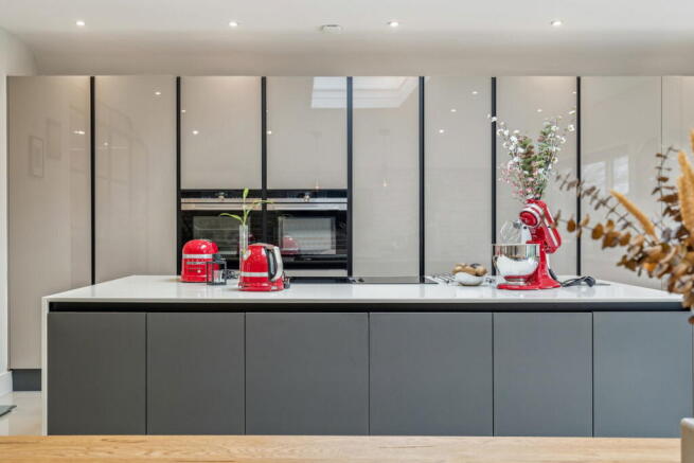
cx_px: 347
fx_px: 636
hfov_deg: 57.2
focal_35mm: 33
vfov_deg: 40.0
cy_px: 232
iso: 400
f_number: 6.3
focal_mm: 33
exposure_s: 1/20
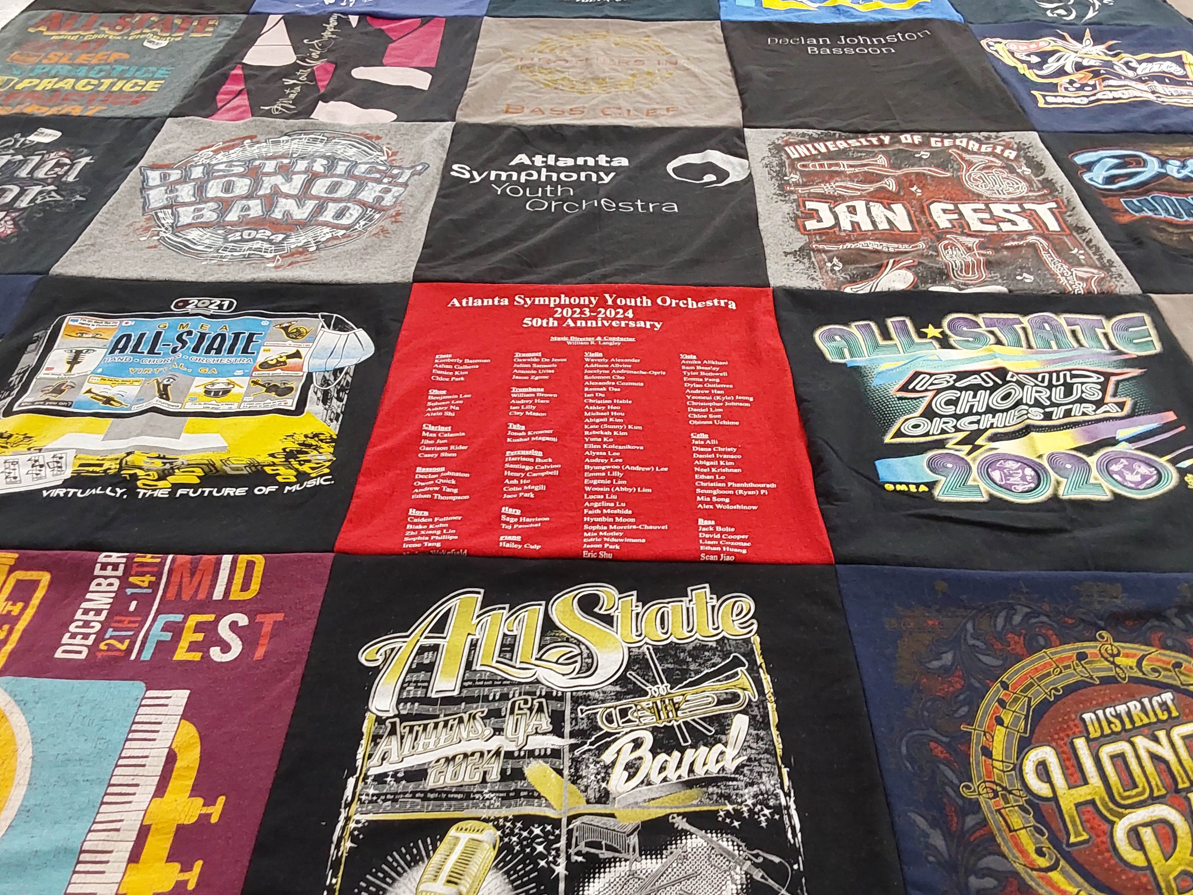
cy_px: 436
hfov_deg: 58.4
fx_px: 1068
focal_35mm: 31
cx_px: 594
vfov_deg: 45.4
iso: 160
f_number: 1.9
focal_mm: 2.91
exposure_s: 1/50
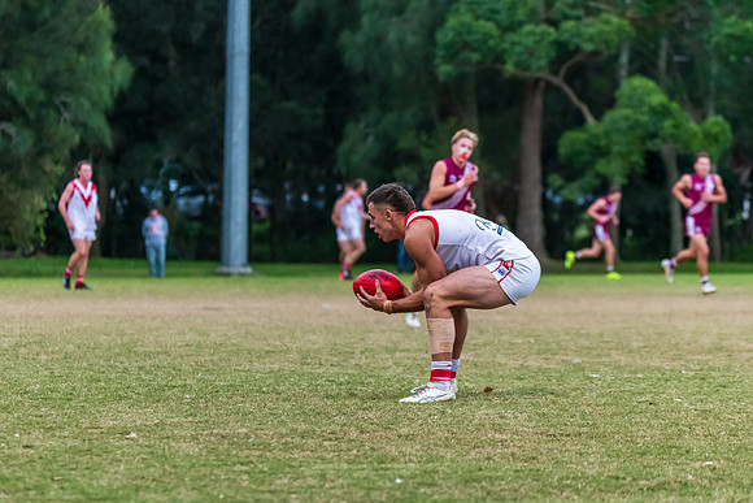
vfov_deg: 7.0
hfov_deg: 10.5
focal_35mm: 196
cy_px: 251
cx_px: 370
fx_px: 4094
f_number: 5
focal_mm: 190
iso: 3200
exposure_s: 1/1000
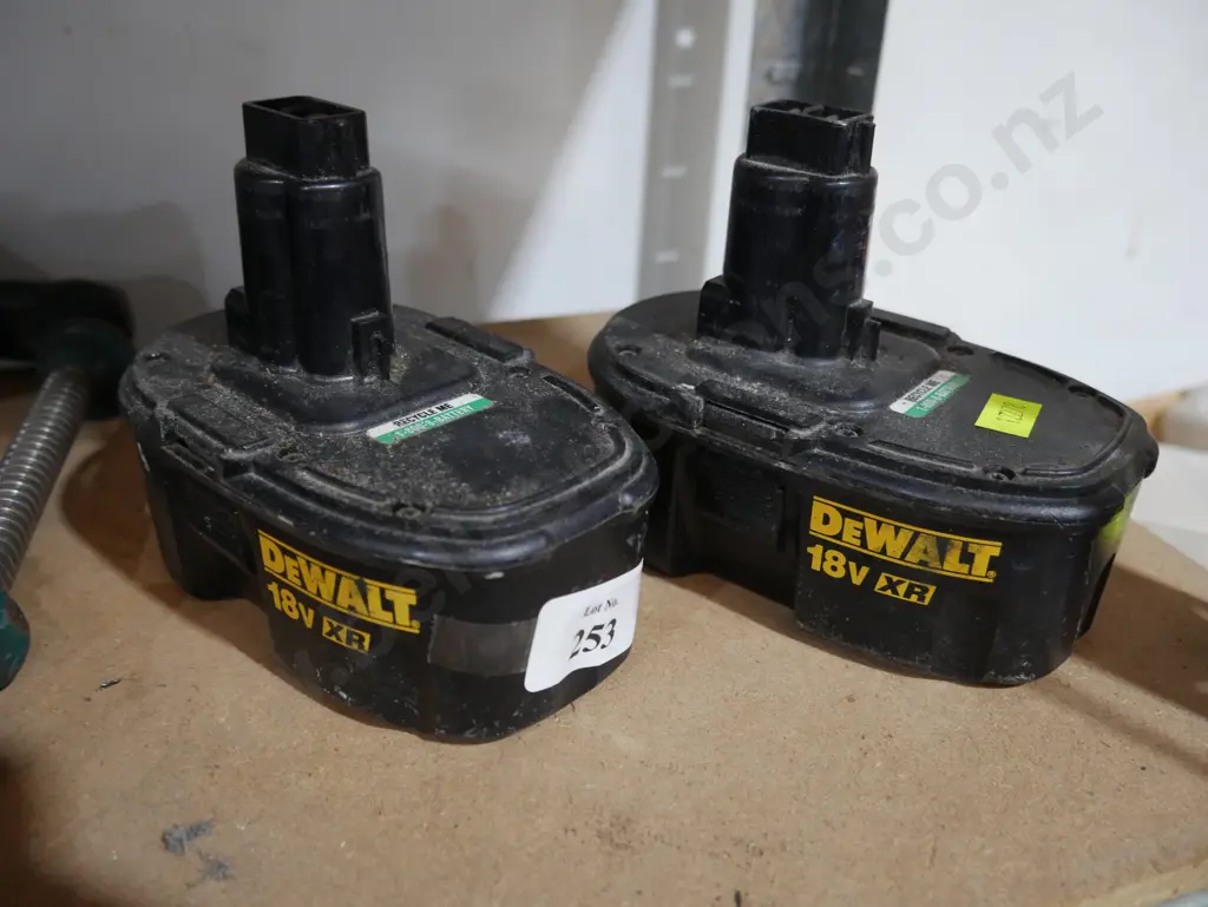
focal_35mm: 30
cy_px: 454
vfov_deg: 46.8
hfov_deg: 59.9
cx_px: 604
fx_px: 1047
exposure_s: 1/60
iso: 1000
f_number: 3.6
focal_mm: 15
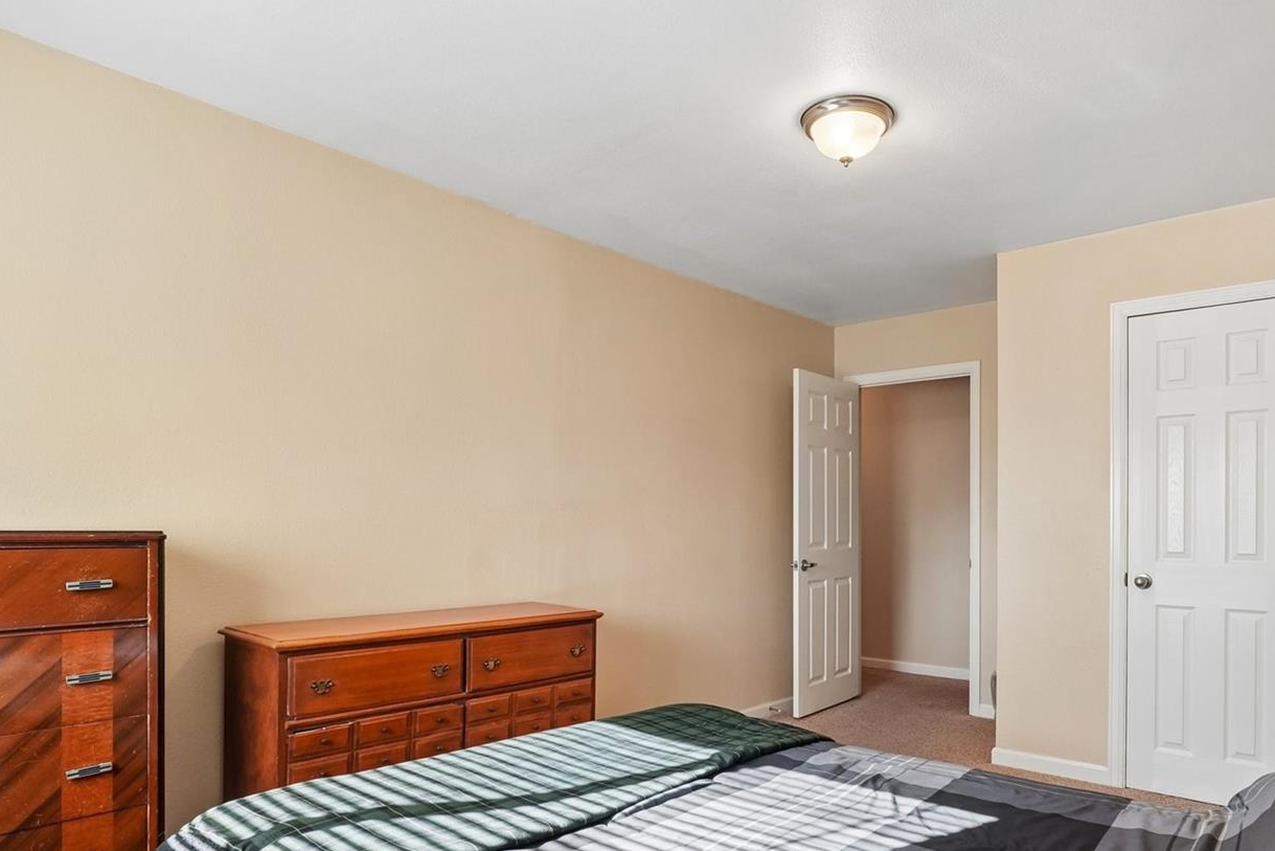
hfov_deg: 79.4
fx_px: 767
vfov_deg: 57.5
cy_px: 517
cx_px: 682
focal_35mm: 22
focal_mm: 11
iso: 320
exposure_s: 1/30
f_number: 8
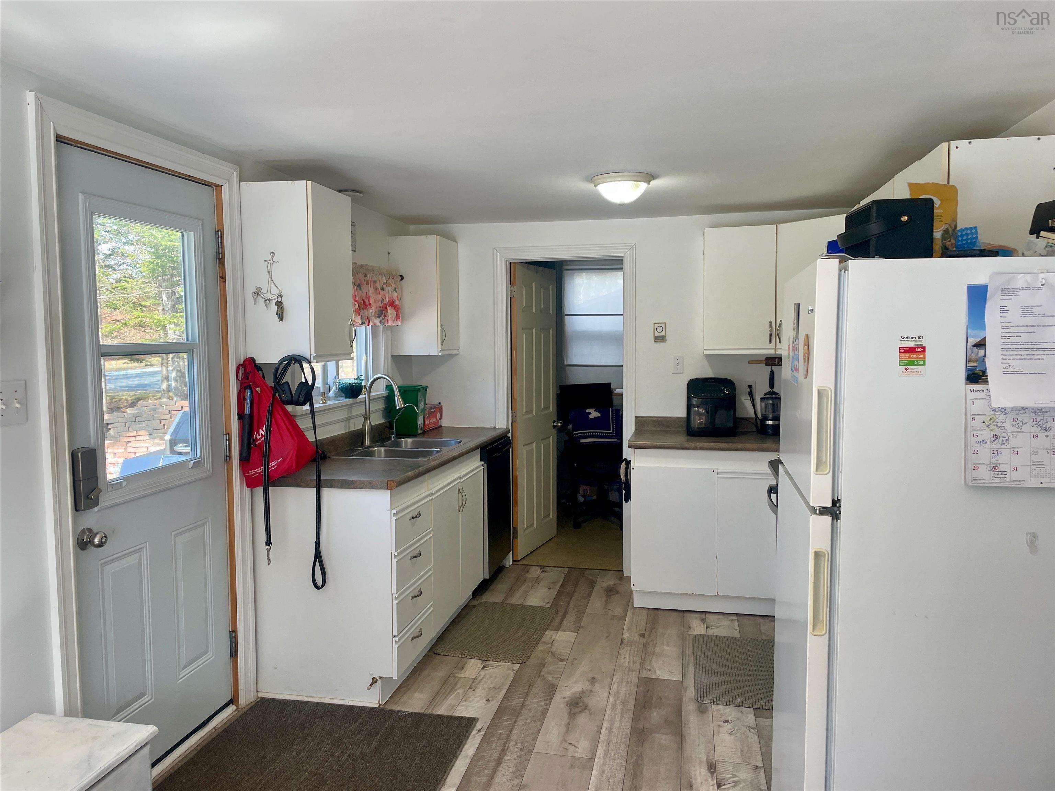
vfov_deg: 53.1
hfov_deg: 67.3
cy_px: 396
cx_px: 528
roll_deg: +0.4
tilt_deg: -4.1
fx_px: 792
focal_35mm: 26
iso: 50
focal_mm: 4.2
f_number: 1.6
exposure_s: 1/121
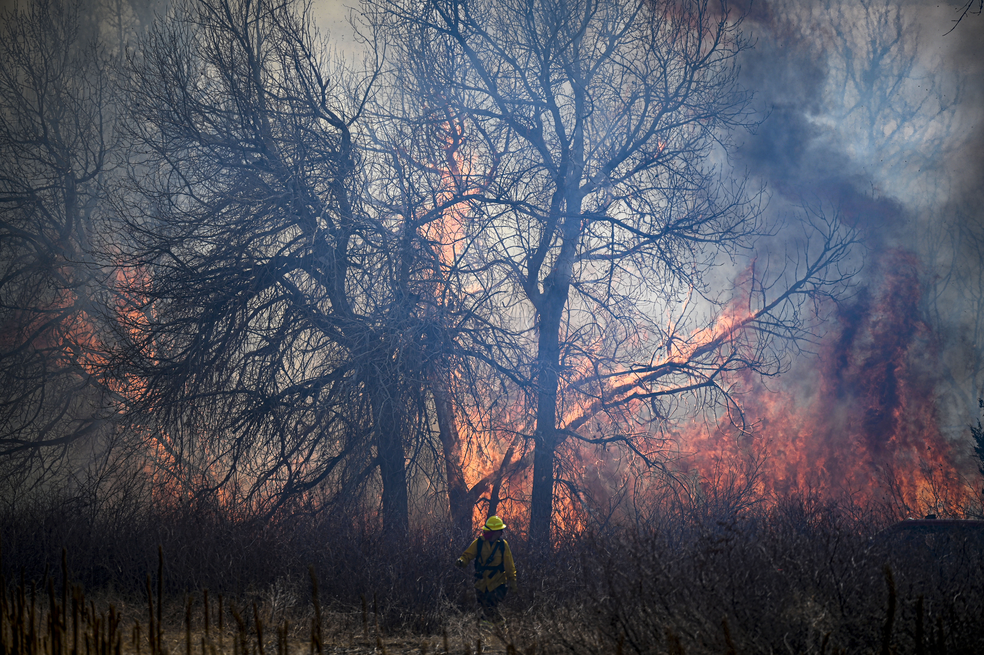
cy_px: 328
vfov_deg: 6.9
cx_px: 492
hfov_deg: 10.3
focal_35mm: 200
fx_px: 5463
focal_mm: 200
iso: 71
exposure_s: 1/2000
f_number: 2.8
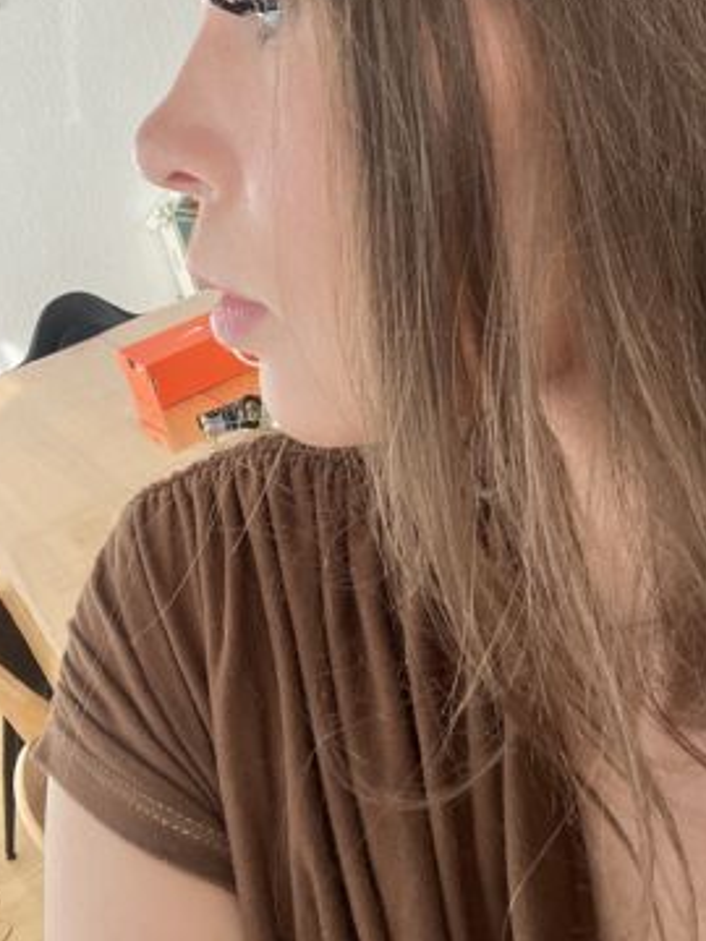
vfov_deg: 36.8
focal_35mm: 50
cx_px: 421
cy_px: 180
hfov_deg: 29.0
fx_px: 1360
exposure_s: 1/121
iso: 64
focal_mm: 2.71
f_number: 2.2
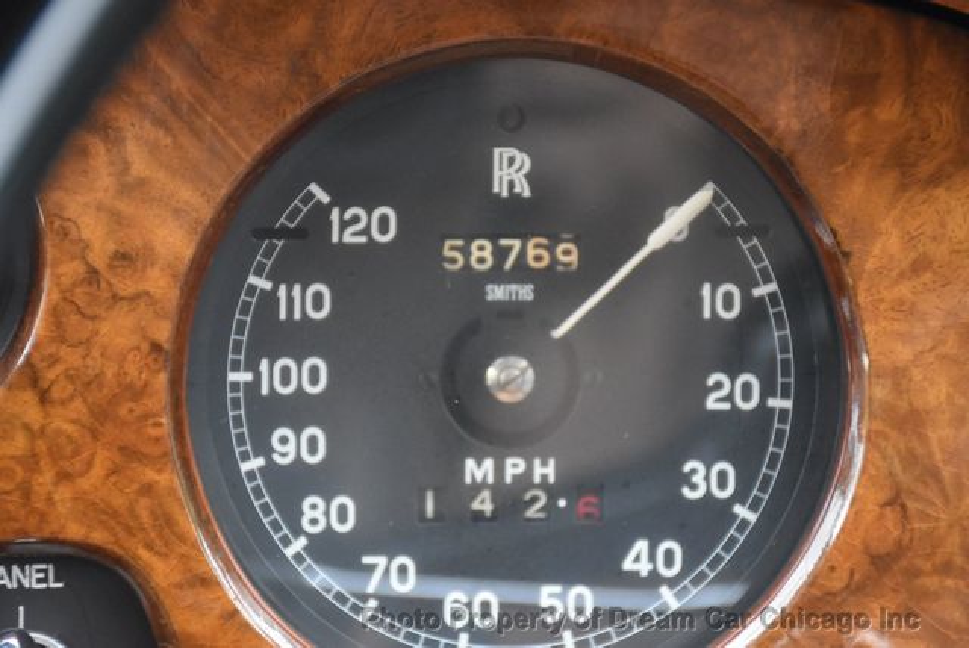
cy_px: 324
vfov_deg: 10.8
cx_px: 484
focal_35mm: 128
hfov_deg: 16.1
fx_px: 3435
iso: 2800
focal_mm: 85
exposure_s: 1/250
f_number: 5.3
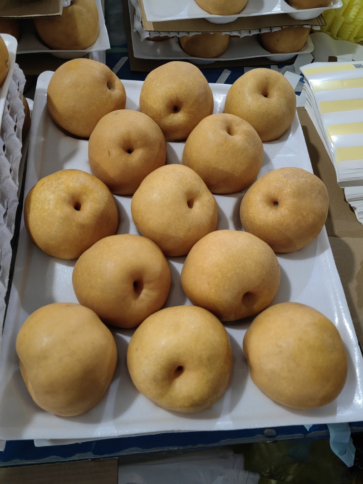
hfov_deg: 51.3
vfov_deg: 65.3
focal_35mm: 27
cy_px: 242
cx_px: 182
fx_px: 378
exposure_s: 1/100
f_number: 1.8
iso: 1600
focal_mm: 5.54
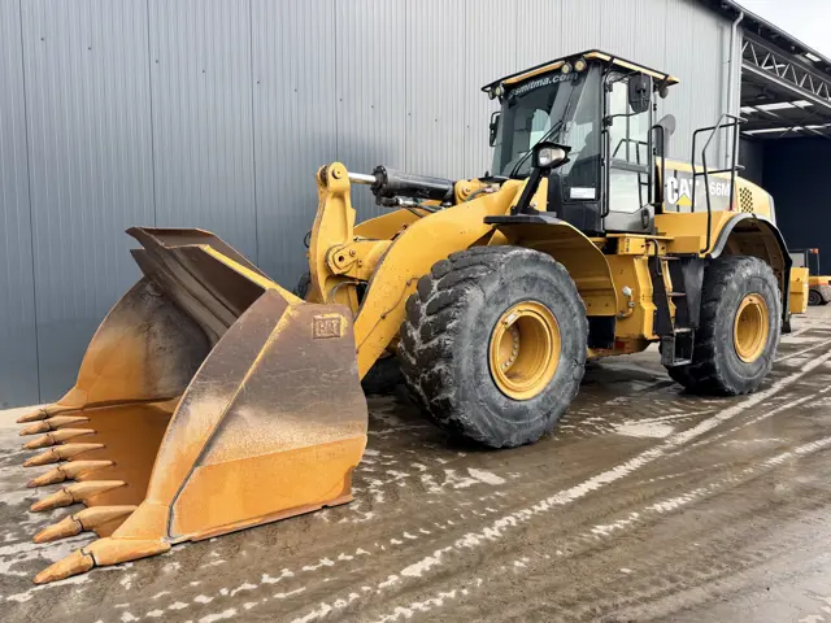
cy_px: 312
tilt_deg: -3.1
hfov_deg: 71.6
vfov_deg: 56.8
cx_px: 416
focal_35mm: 24
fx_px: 576
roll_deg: -0.2
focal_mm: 6.76
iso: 80
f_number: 1.78
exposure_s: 1/840
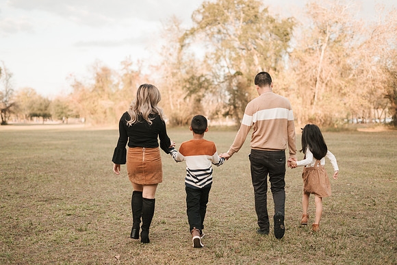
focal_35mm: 52
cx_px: 198
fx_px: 575
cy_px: 132
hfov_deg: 38.1
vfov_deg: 25.9
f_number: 2
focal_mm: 50
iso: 200
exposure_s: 1/1000
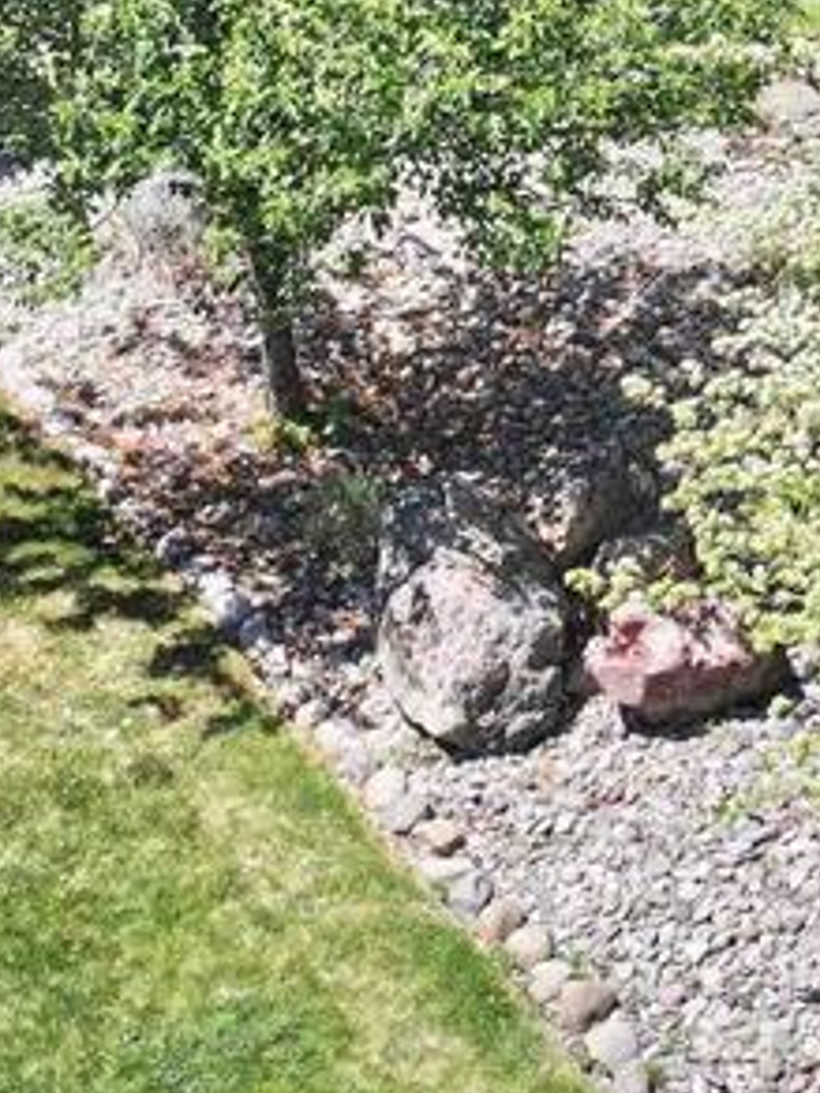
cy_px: -152
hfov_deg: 16.4
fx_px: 2653
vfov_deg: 21.9
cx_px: 1138
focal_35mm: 84
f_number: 2.8
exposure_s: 1/1600
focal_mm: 12.29
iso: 170
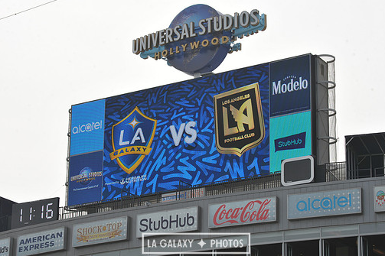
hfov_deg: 16.9
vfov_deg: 11.3
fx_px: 1294
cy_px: 128
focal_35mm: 121
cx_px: 196
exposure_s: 1/400
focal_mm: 105
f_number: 10
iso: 200
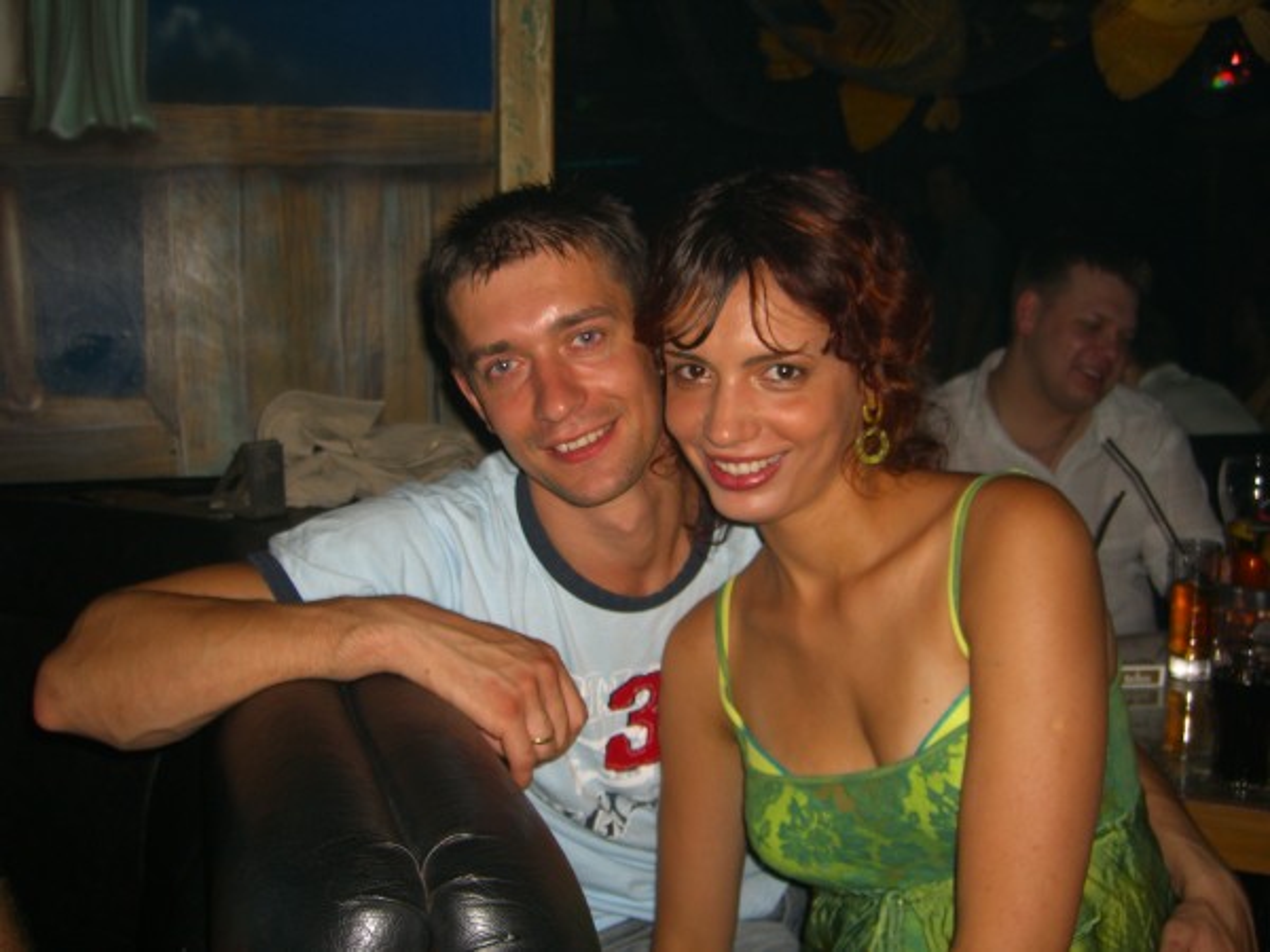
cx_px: 635
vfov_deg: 37.7
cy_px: 476
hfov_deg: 49.0
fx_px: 1394
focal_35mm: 38
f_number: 2.8
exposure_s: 1/60
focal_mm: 7.9
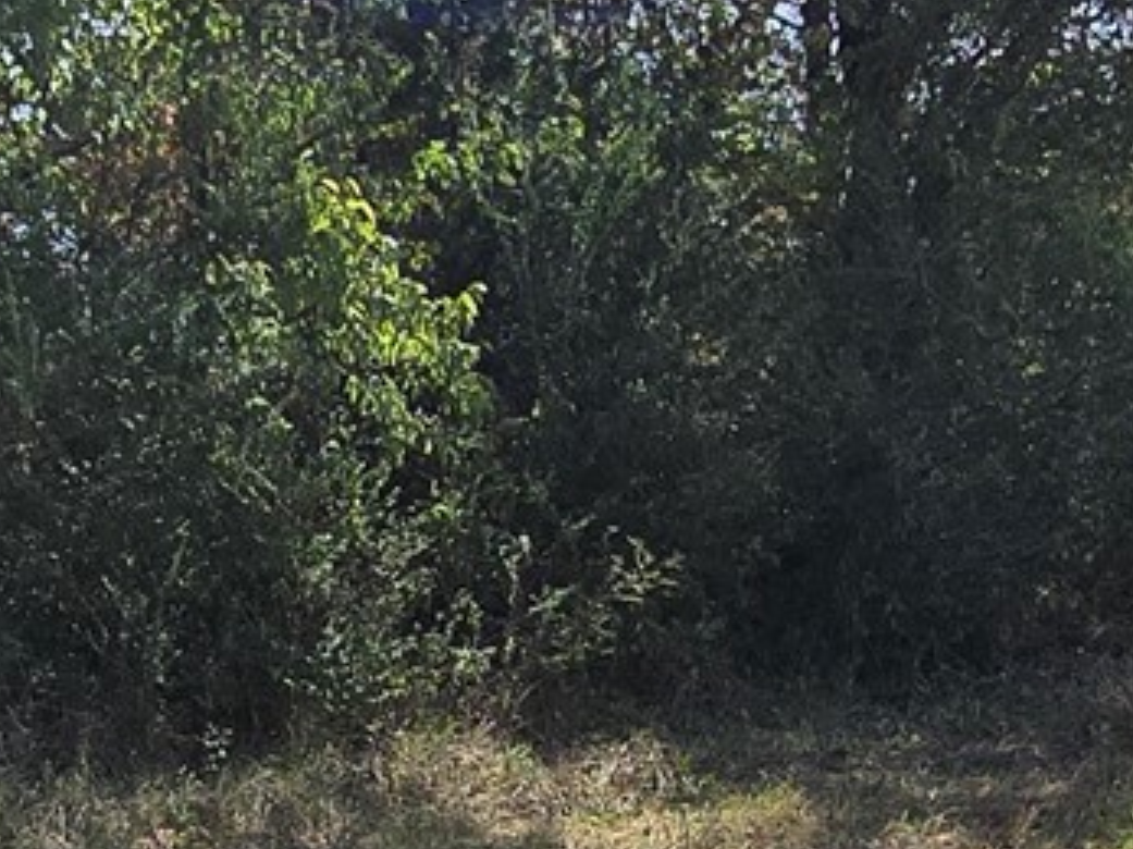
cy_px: 676
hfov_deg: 26.6
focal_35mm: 72
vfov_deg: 20.2
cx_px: 261
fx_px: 2356
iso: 50
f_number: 2.2
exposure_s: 1/2874
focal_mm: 2.2
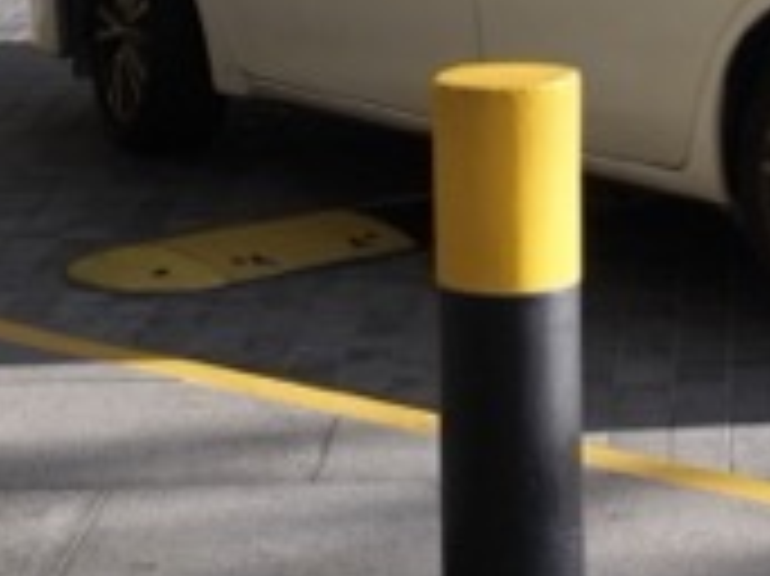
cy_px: -410
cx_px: 1004
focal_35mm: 165
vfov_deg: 8.7
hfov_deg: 11.7
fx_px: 3668
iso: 100
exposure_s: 1/60
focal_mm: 28
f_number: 6.8
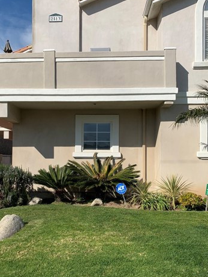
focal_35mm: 36
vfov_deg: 51.2
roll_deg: -0.5
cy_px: 156
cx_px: 86
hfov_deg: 39.6
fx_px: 288
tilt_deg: +1.9
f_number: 1.8
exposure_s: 1/4098
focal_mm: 4.25
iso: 25
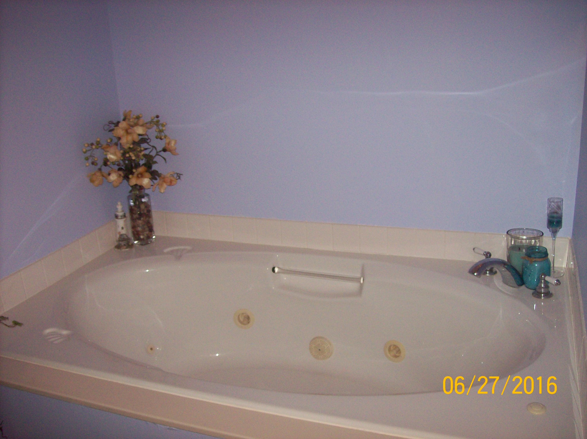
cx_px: 294
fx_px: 610
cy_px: 220
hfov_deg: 51.4
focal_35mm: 36
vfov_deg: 39.6
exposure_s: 1/64
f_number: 2.7
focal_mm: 6
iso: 140
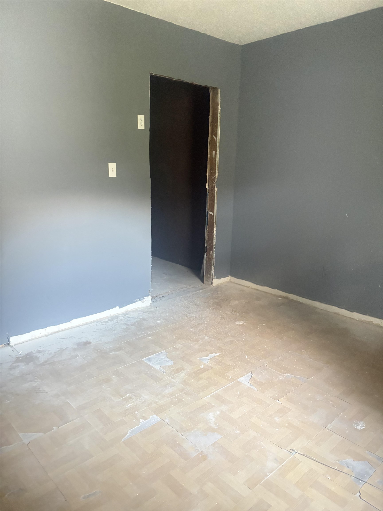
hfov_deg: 53.1
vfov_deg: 67.3
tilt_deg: -12.1
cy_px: 256
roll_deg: -1.6
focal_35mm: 26
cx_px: 192
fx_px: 384
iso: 1000
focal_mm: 5.96
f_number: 1.6
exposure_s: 1/23
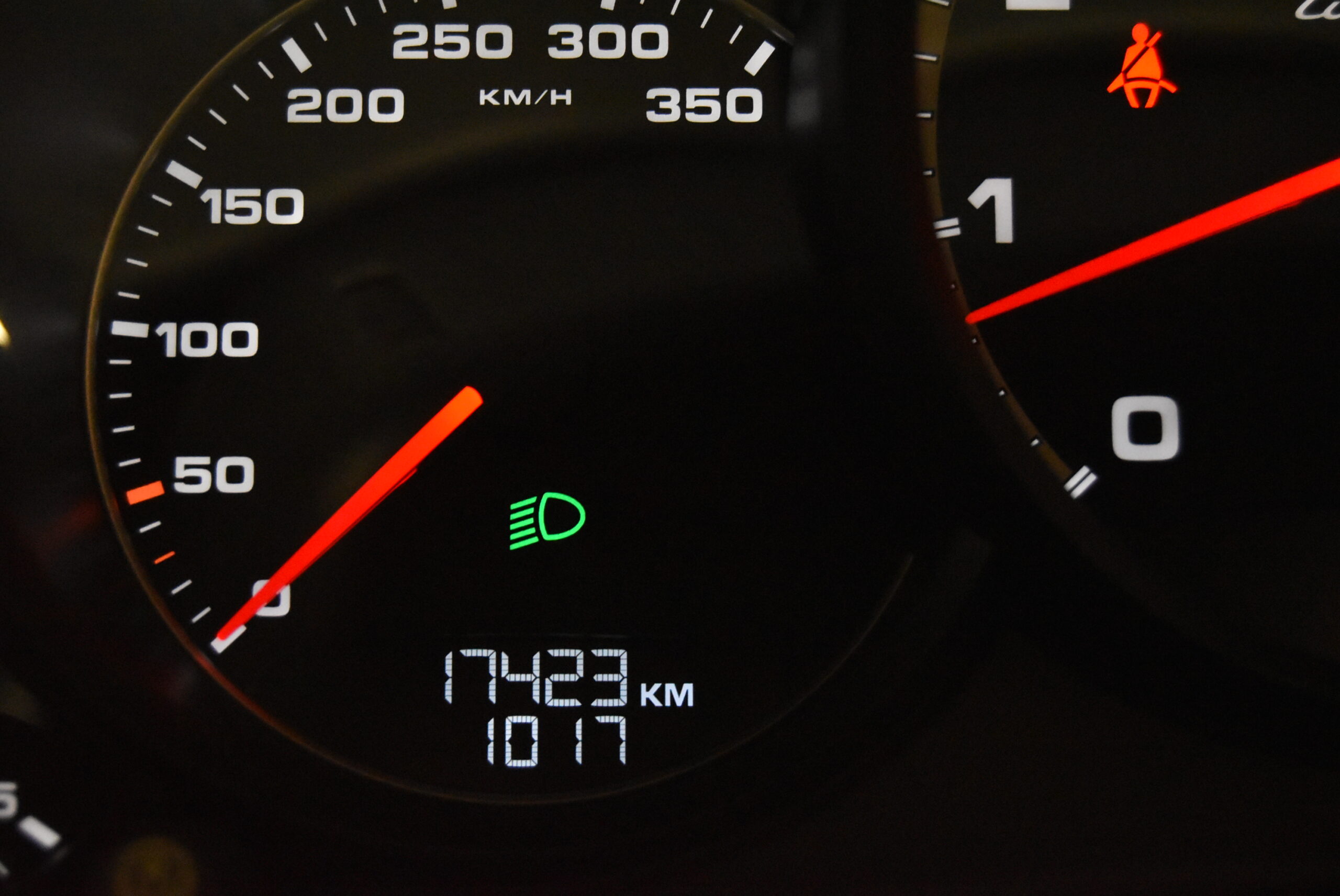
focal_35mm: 82
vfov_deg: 16.6
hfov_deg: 24.6
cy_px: 448
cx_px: 670
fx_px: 3073
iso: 6400
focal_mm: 55
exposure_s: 1/50
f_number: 5.6
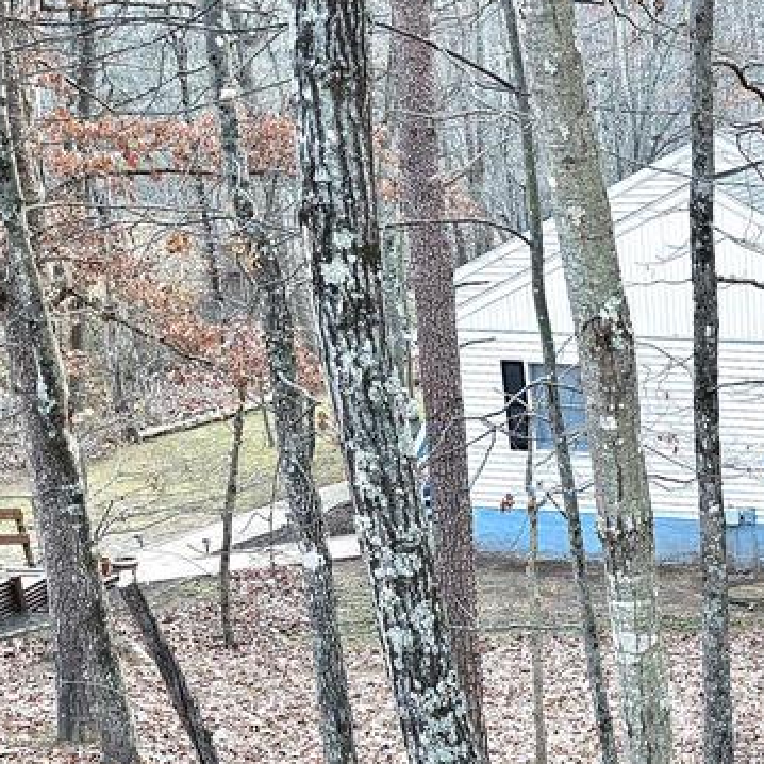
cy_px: 585
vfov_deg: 29.0
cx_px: 962
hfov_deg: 25.8
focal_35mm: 58
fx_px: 1448
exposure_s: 1/120
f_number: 1.8
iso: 160
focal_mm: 5.4
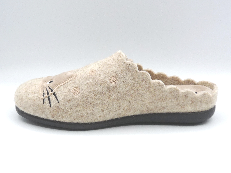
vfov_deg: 30.3
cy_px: 86
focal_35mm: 48
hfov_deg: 39.7
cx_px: 116
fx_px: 320
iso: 100
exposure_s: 1/250
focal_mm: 4.8
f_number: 4.5
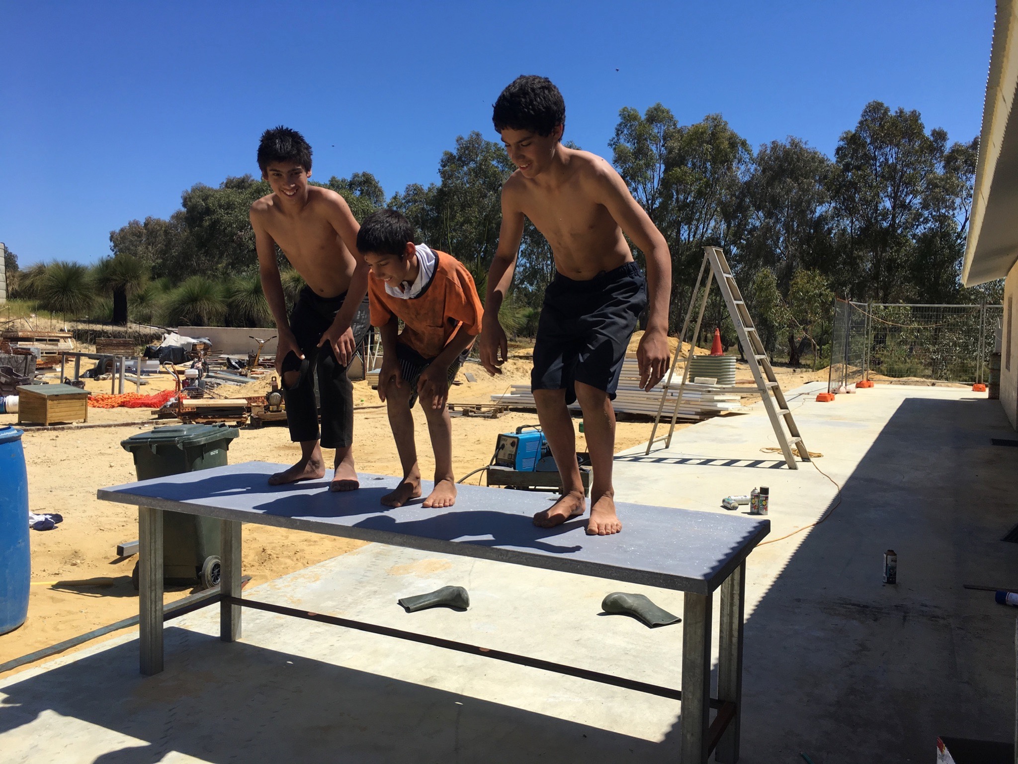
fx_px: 853
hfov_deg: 61.7
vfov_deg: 48.2
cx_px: 509
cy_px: 382
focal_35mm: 29
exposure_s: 1/1603
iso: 25
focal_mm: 4.15
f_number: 2.2
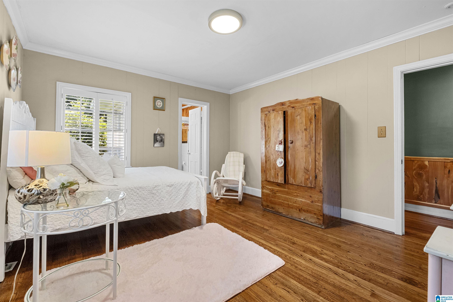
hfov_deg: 100.4
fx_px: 189
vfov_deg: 77.3
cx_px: 226
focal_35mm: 15
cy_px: 151
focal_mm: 10
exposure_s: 1/3
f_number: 7.1
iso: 640
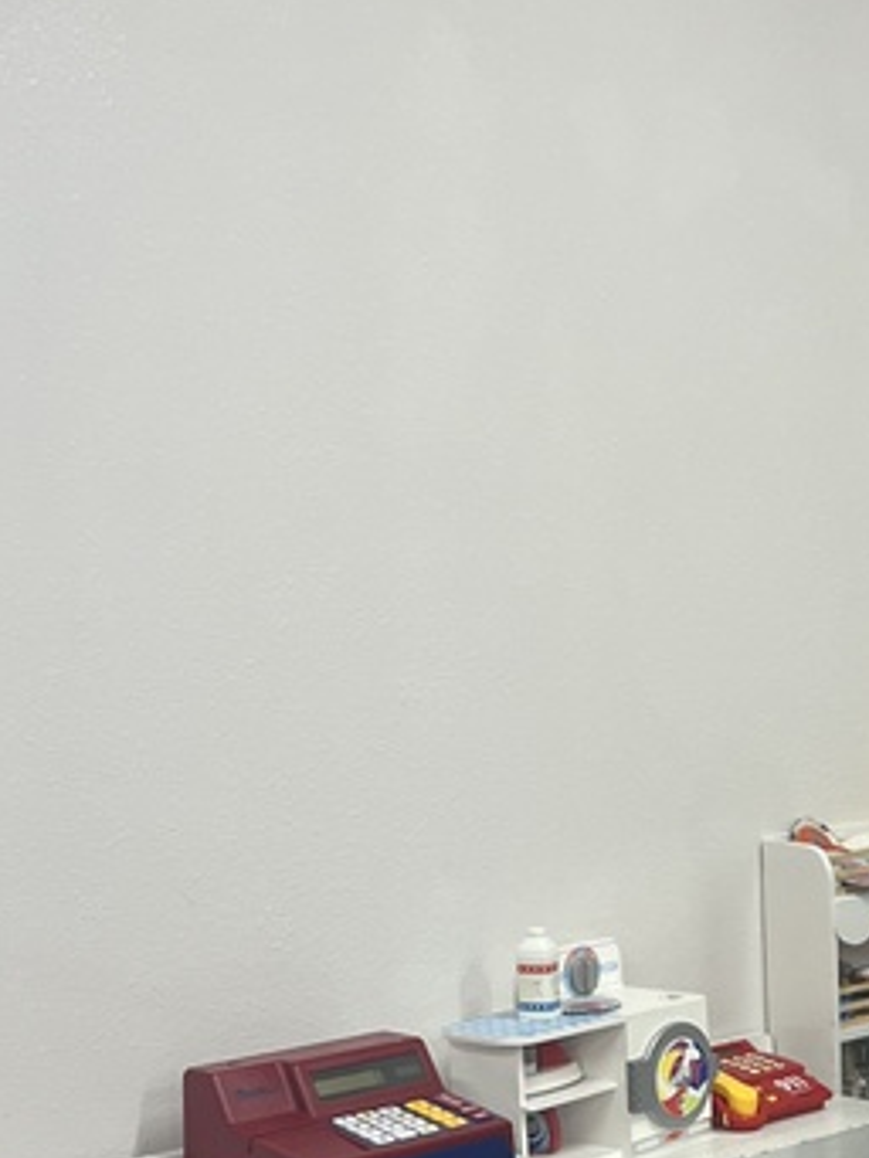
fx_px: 2609
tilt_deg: -13.4
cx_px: 1107
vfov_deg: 24.2
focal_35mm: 78
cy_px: 1090
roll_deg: +0.2
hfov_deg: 17.8
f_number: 1.6
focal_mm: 5.1
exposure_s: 1/120
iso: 100
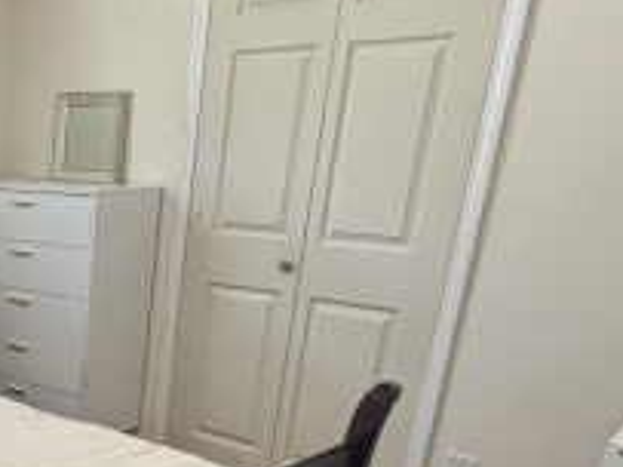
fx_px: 827
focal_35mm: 46
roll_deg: +0.2
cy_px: 439
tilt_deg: -20.2
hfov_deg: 35.2
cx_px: -66
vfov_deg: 29.9
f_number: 2.2
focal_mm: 2.22
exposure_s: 1/60
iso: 160
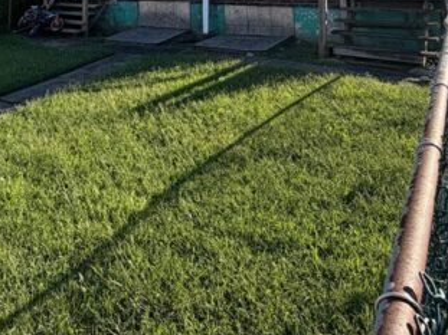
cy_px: -36
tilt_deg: +4.2
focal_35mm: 36
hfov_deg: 45.8
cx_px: 33
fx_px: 466
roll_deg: -1.1
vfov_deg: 34.2
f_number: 2.2
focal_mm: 2.22
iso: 40
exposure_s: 1/679
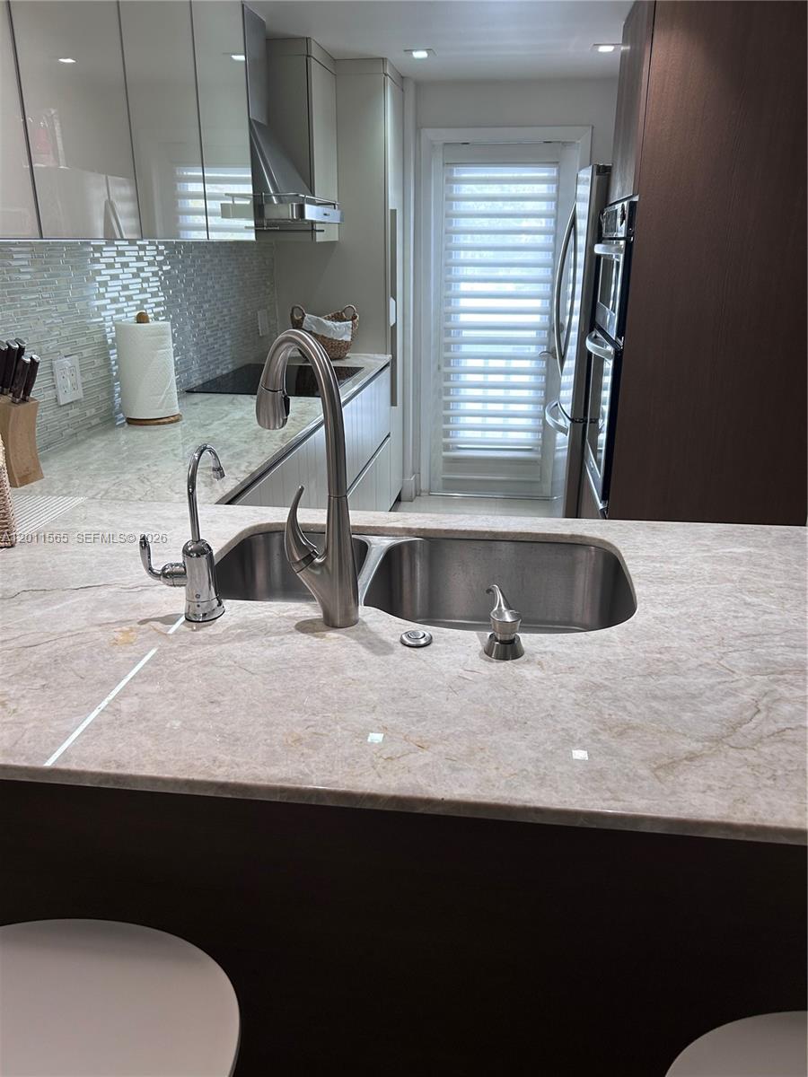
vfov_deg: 67.3
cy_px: 538
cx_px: 404
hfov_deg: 53.1
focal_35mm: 26
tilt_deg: -19.5
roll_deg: +0.0
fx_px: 809
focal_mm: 5.7
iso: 80
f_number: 1.5
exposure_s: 1/120
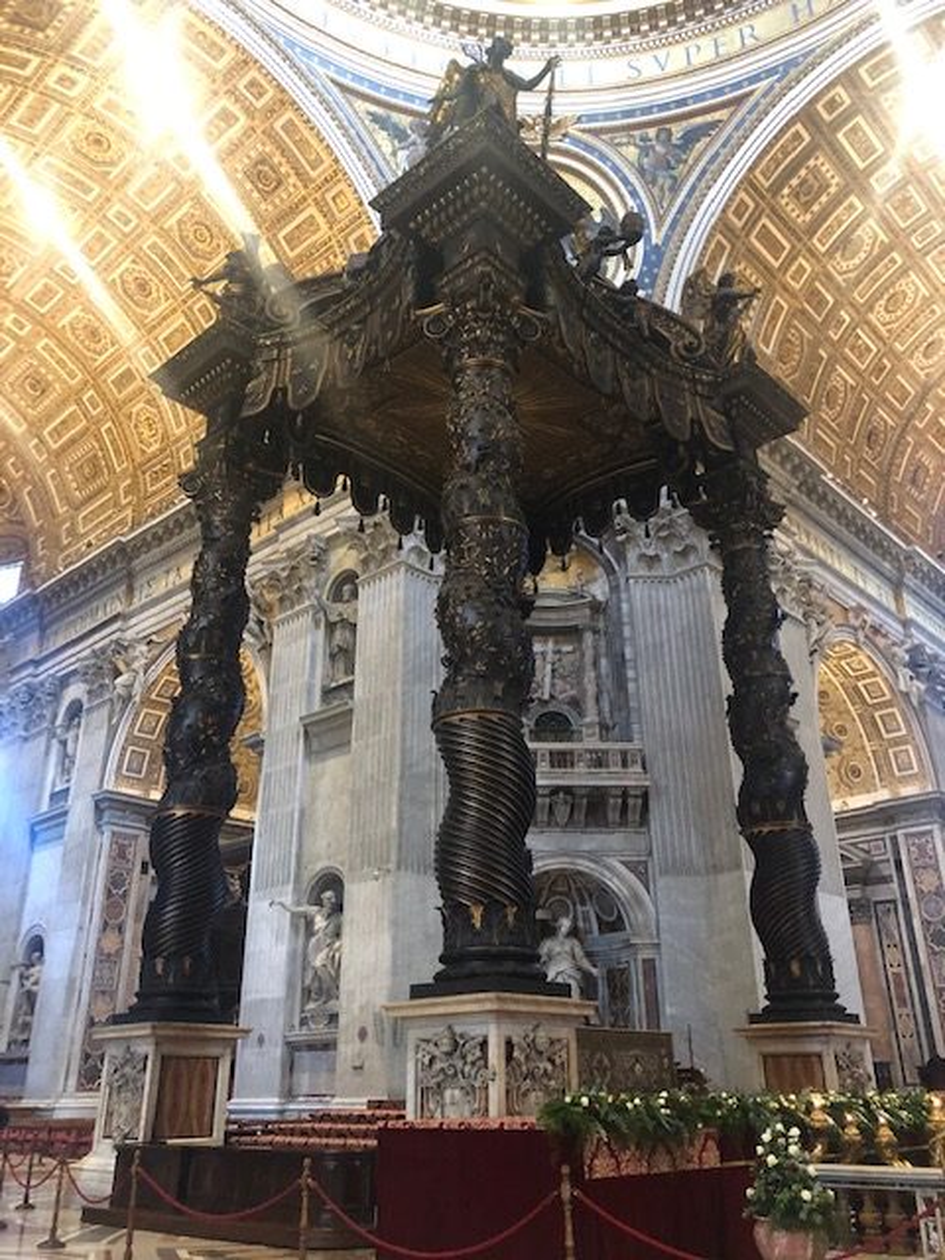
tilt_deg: +23.8
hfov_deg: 49.7
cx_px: 472
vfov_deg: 63.4
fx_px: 1019
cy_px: 630
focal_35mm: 28
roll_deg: -0.1
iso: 80
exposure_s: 1/5
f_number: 1.8
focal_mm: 4
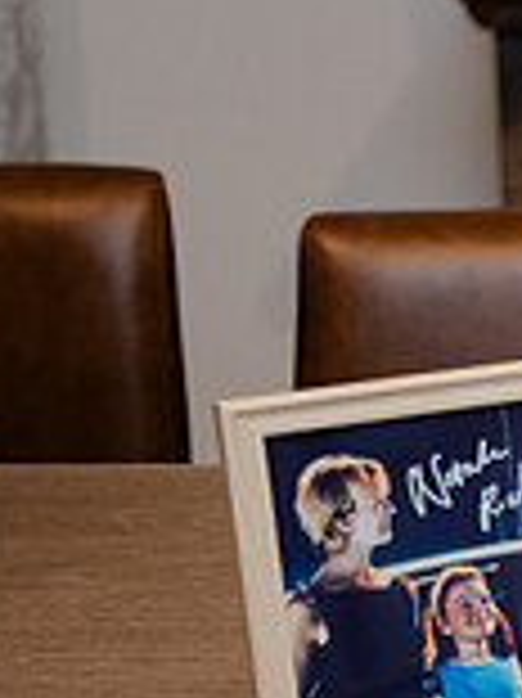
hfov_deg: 7.9
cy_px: 349
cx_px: 1246
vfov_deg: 11.4
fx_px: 3483
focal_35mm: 173
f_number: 2.8
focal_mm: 48
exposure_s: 1/160
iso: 320
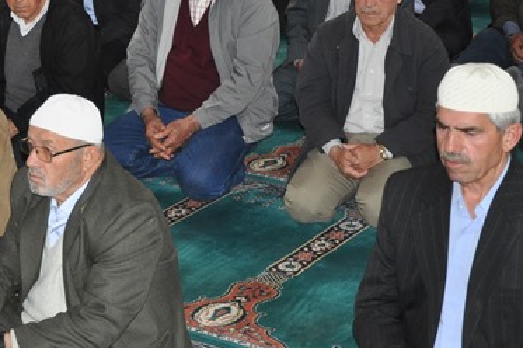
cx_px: 149
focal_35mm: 105
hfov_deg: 19.4
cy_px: 55
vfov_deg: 12.9
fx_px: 1524
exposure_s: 1/60
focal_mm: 34
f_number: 4.2
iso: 800
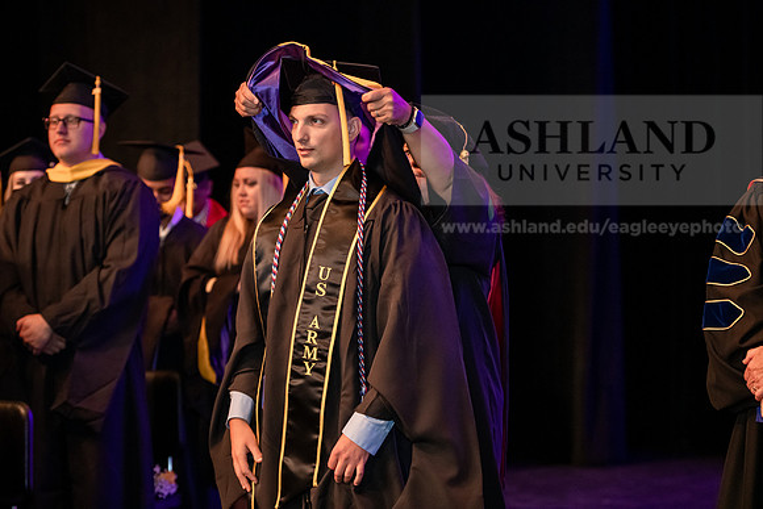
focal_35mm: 92
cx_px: 382
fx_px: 1950
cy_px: 254
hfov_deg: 22.1
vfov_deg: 14.9
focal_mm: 92
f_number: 3.2
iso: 3200
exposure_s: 1/200
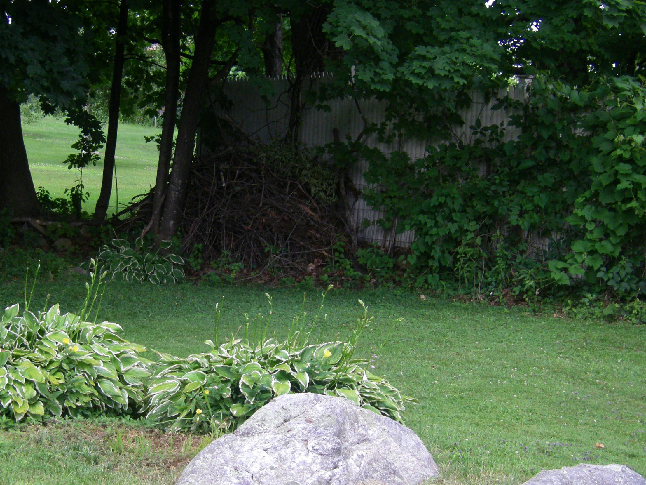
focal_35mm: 84
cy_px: 289
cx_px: 243
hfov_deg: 23.2
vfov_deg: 17.6
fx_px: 1568
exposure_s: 1/60
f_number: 3.8
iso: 200
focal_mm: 10.3
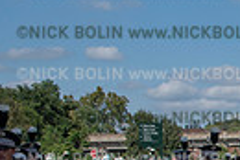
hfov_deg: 15.9
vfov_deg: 12.2
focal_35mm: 107
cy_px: 246
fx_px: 714
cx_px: 447
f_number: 5
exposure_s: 1/4000
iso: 400
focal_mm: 24
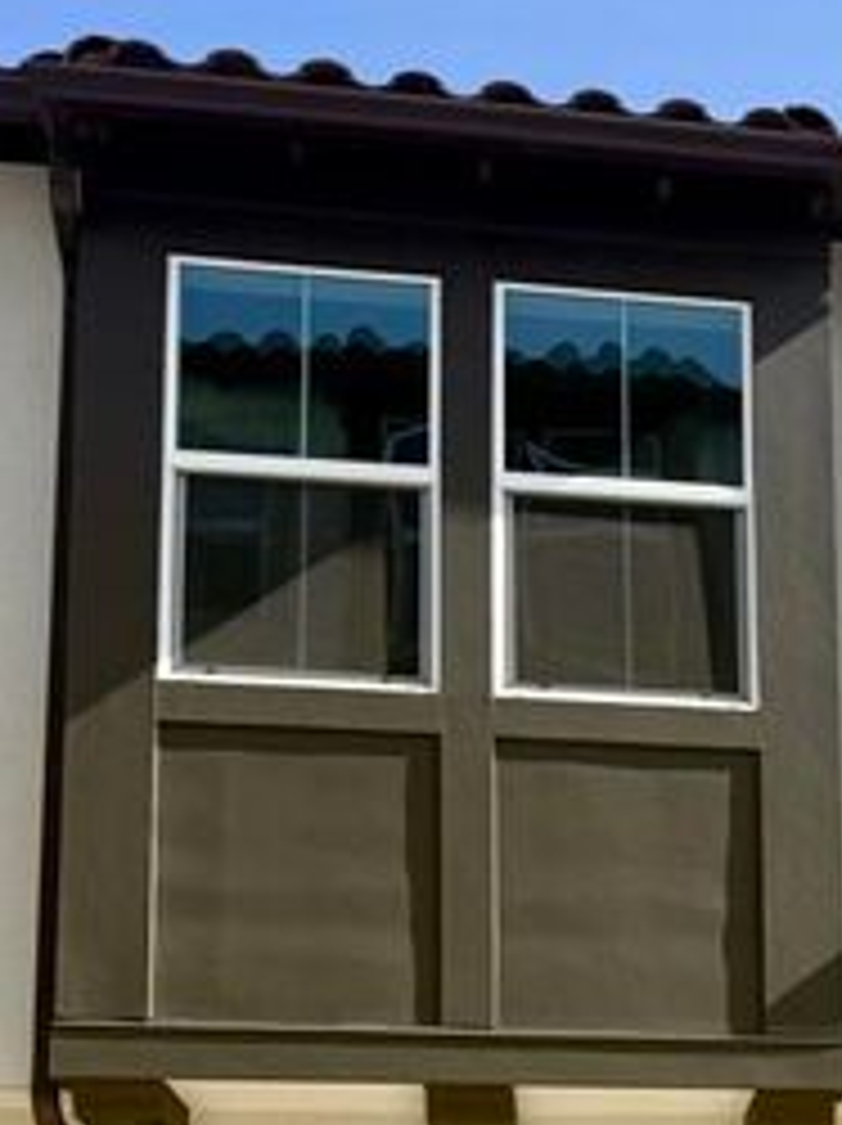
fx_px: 2079
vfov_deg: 28.0
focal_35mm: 64
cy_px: 1186
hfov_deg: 21.3
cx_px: 1009
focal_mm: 6.76
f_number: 1.78
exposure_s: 1/2703
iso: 80
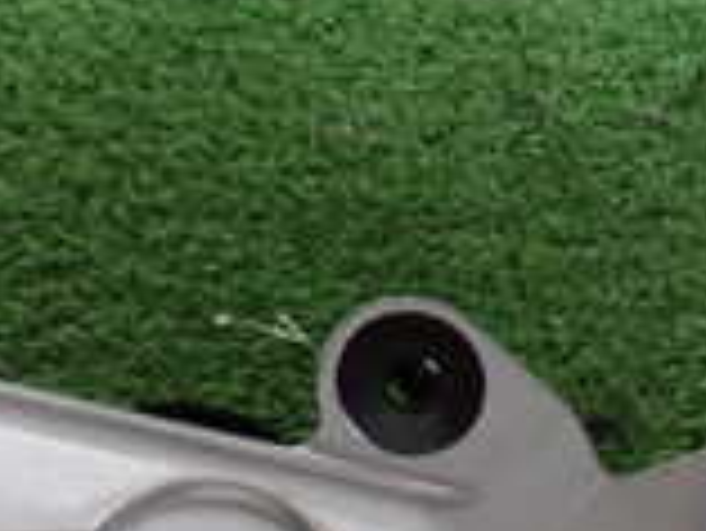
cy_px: 526
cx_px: -211
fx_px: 2490
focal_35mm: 122
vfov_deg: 12.0
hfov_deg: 15.4
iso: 200
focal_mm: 5.79
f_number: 2.4
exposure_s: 1/50
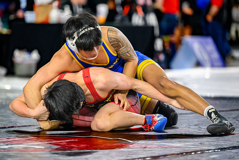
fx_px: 1541
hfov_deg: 8.9
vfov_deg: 5.9
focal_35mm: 232
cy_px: 72
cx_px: 103
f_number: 2.8
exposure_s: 1/800
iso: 2500
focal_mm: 175
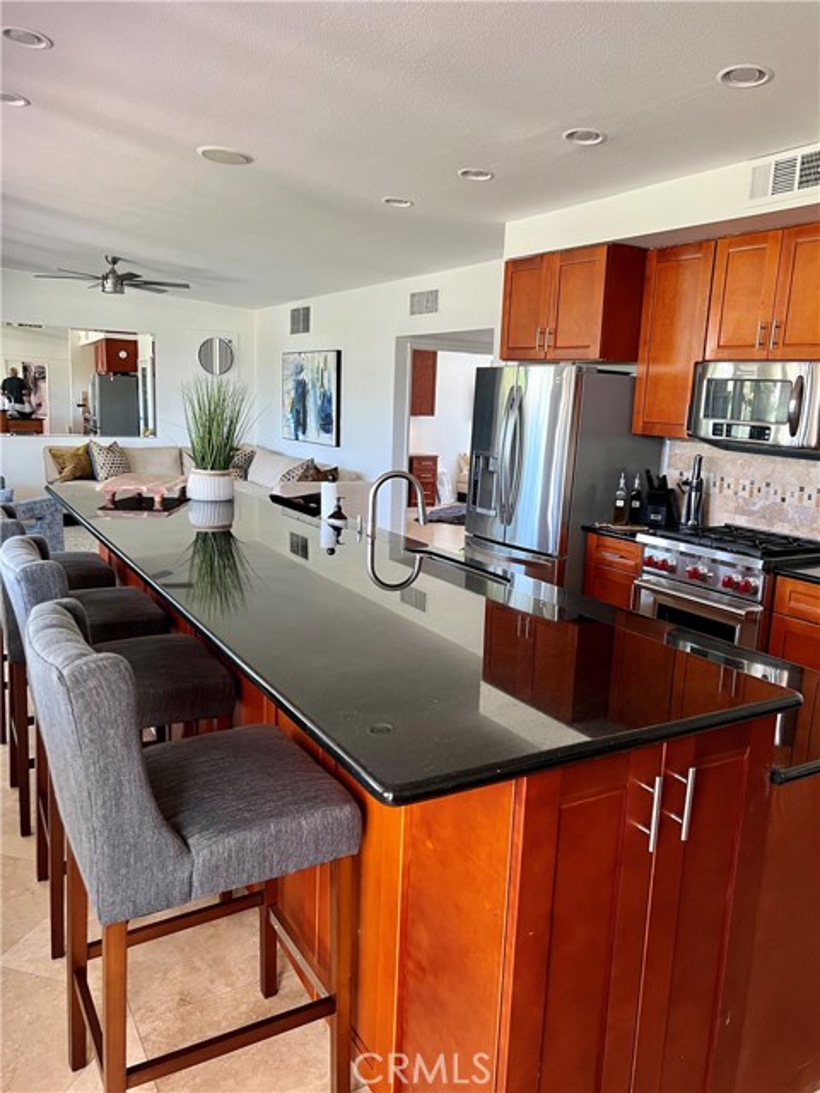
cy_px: 546
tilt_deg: -10.3
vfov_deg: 67.3
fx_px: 821
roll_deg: -2.7
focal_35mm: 26
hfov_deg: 53.1
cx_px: 410
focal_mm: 5.7
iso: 125
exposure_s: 1/98
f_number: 1.5
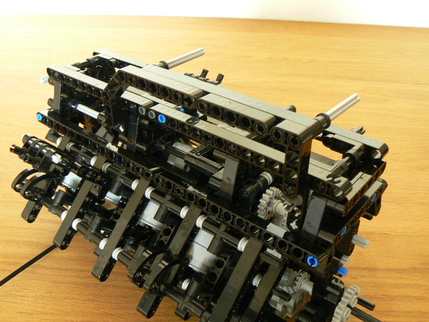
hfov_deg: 51.4
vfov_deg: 39.7
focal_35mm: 36
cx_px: 214
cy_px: 161
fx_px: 446
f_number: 4.5
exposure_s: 2
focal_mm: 6
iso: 100
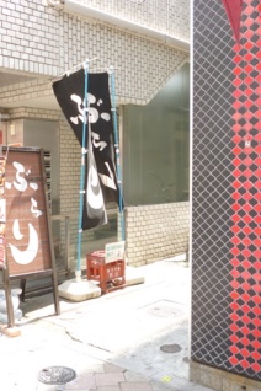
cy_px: 193
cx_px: 48
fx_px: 446
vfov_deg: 47.4
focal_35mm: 41
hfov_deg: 31.7
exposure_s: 1/100
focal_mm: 5
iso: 100
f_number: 3.1
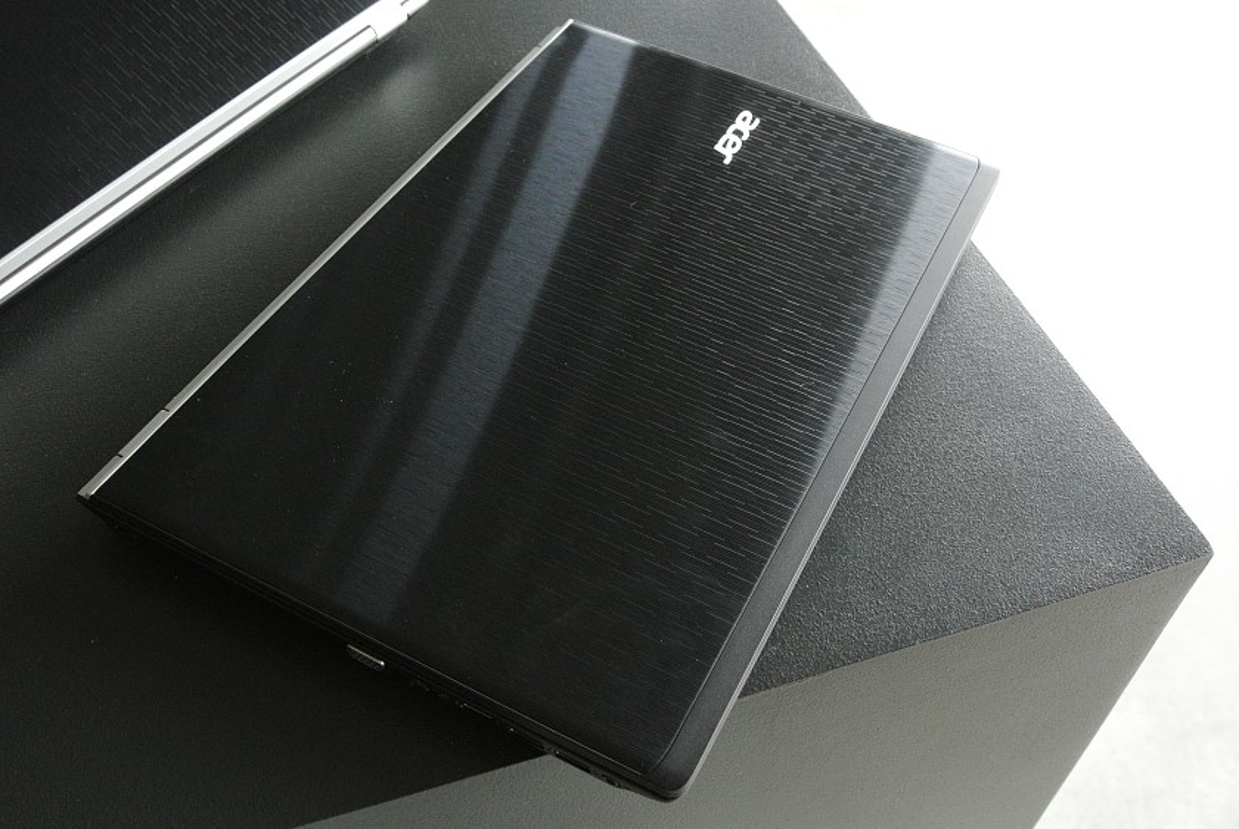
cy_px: 414
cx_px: 620
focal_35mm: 37
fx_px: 1275
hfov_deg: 51.8
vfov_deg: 36.0
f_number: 4
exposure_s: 1/50
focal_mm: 14
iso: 800
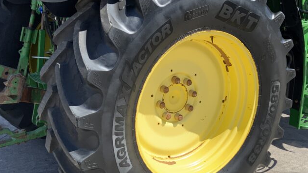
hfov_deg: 40.3
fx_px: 417
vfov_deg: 23.5
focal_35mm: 51
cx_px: 192
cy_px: 107
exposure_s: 1/1055
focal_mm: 3
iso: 16
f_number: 1.8
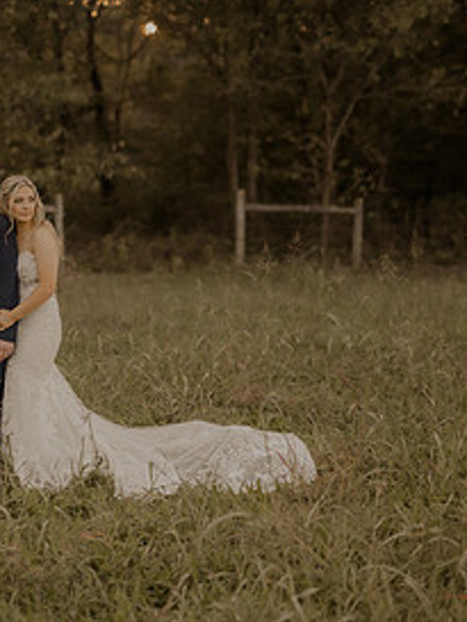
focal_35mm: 102
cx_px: 50
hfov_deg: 14.4
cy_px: 281
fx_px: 1833
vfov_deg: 19.2
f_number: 1.8
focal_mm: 50
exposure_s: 1/1250
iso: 400
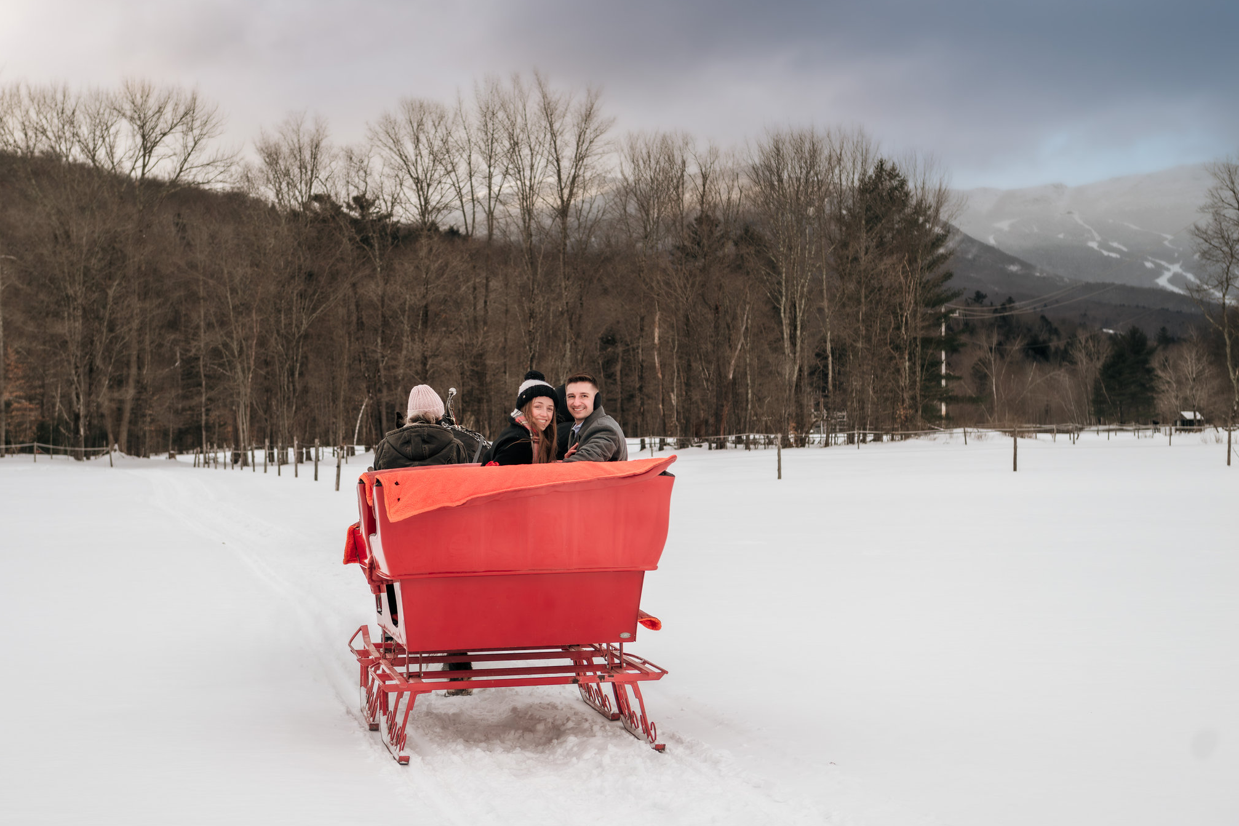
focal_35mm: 67
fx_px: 2306
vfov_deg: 20.3
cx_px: 552
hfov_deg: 30.1
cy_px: 346
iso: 200
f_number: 3.5
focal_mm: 52
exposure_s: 1/640
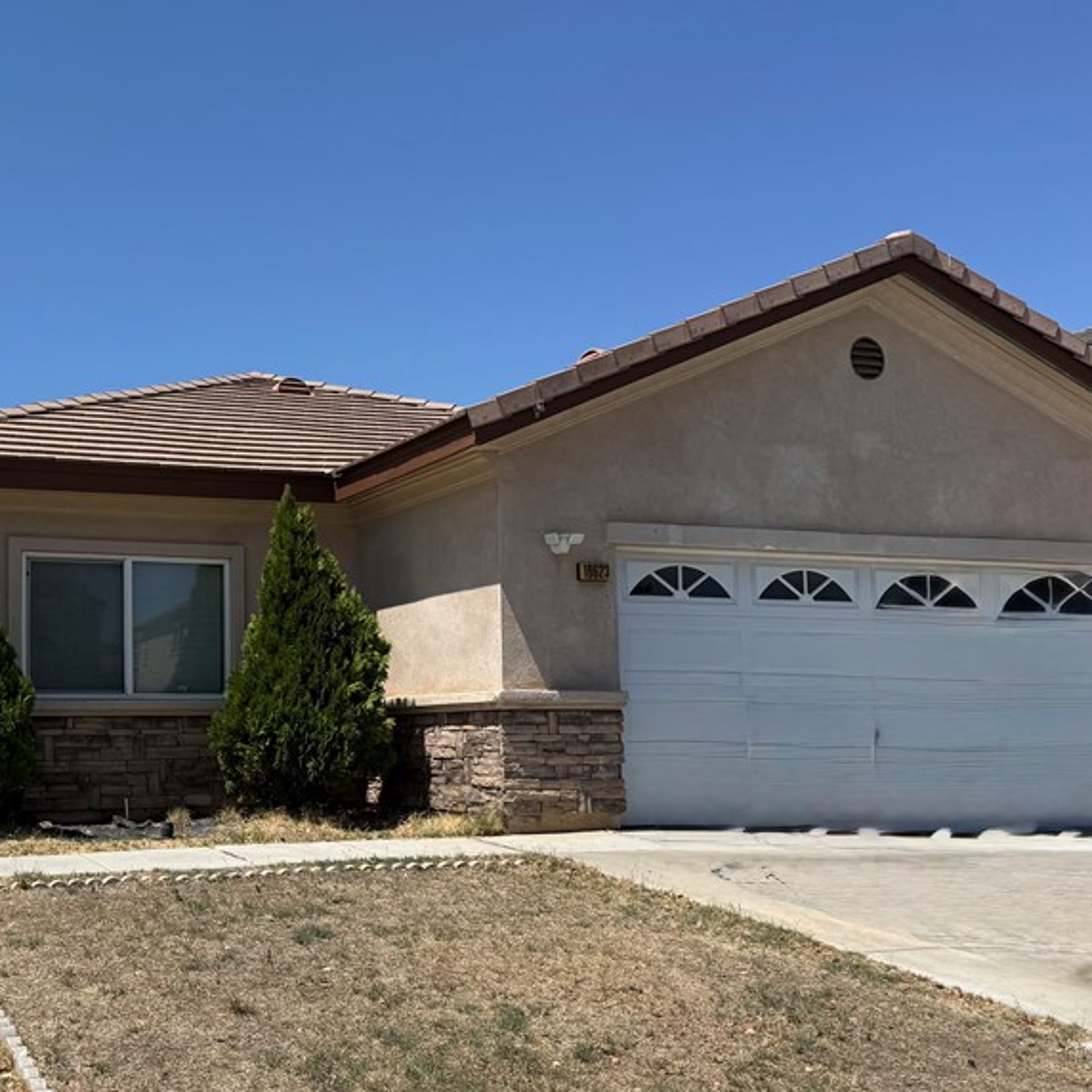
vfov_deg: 43.7
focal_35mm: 38
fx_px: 1356
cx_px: 158
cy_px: 641
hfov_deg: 41.2
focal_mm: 6.76
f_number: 1.78
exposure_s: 1/6173
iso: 80
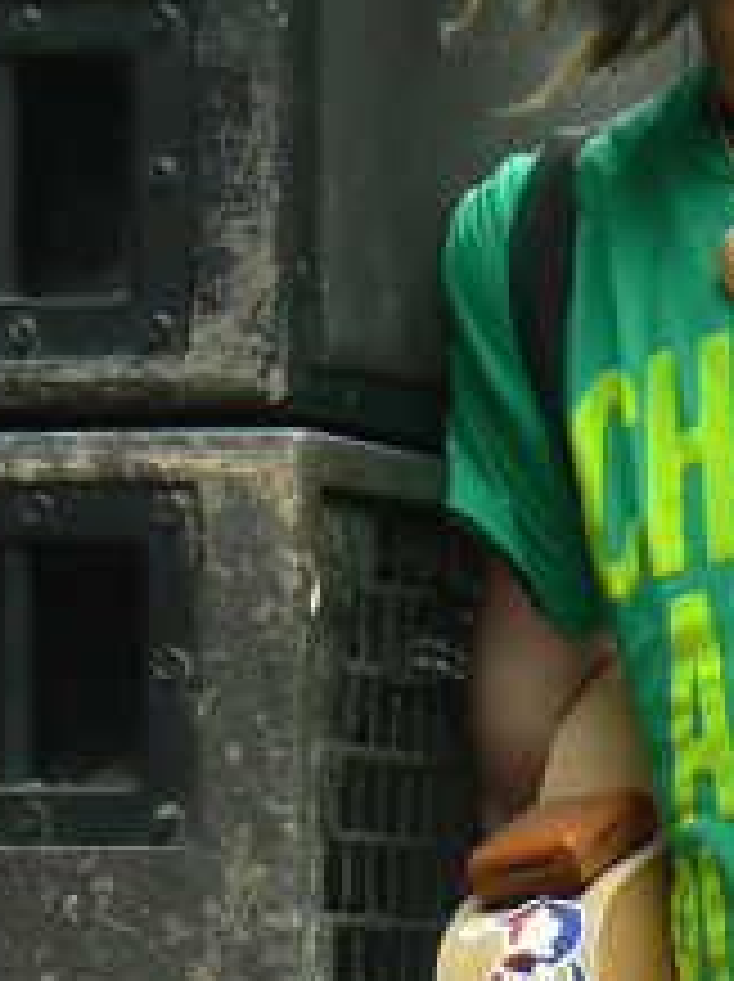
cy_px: 518
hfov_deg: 4.3
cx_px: 585
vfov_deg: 5.7
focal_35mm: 347
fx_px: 9830
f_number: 3.2
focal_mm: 21.6
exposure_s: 1/40
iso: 64
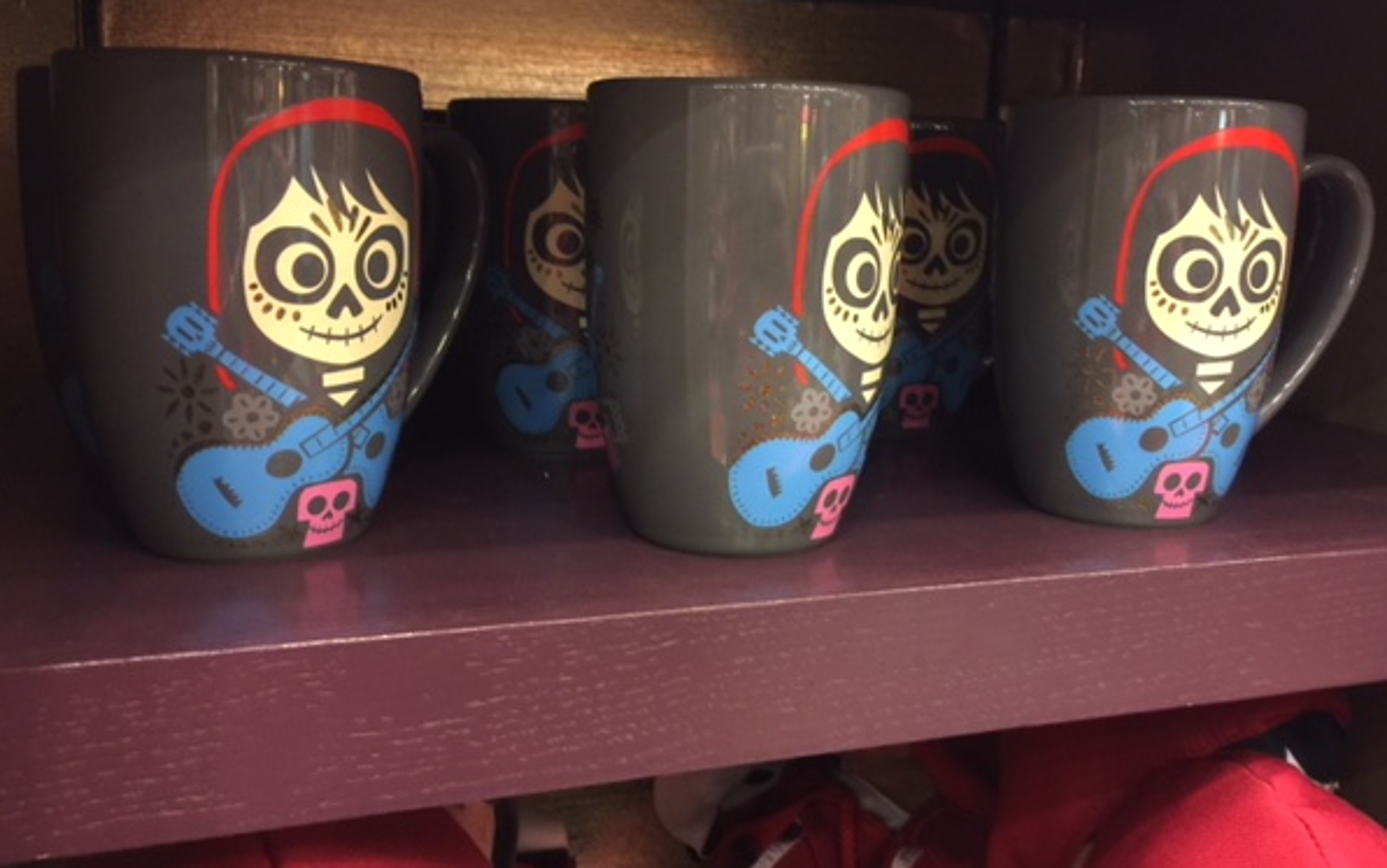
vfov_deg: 38.3
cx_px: 738
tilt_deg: -9.4
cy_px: 398
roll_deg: -2.2
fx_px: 1248
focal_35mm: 33
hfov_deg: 58.1
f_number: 2.2
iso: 80
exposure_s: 1/4
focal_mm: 4.15
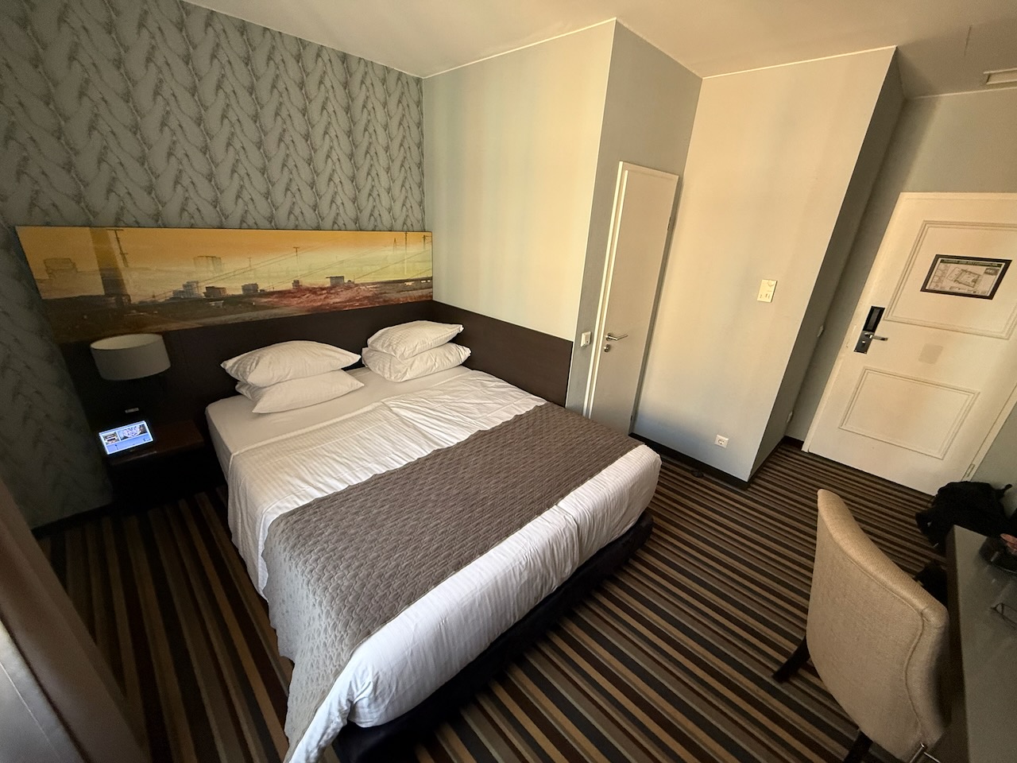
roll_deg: -3.2
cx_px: 508
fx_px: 411
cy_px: 382
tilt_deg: -22.2
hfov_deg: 102.1
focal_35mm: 14
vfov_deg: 85.7
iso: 400
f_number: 2.2
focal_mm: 2.22
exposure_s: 1/77
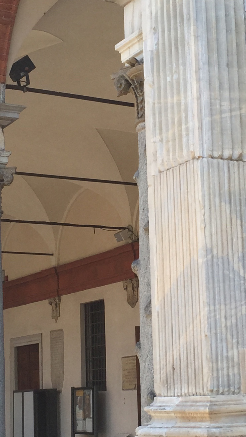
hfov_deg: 15.3
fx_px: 916
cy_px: 238
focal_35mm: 79
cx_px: 158
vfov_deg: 26.8
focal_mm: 4.15
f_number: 2.2
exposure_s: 1/807
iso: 32
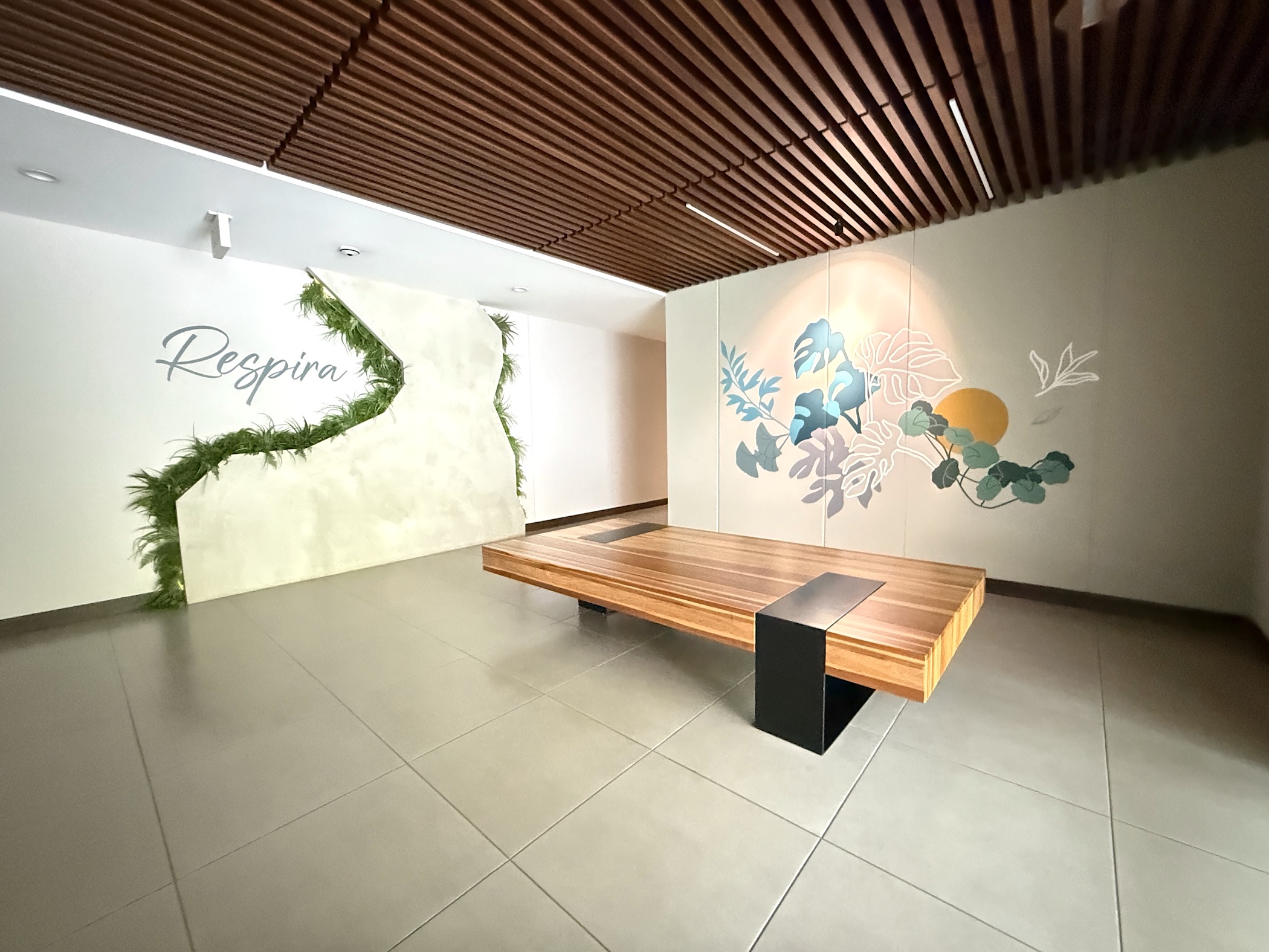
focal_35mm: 14
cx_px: 634
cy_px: 476
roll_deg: +1.2
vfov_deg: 85.7
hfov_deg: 102.1
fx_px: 513
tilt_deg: -4.4
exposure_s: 1/30
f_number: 2.2
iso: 1600
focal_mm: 2.22
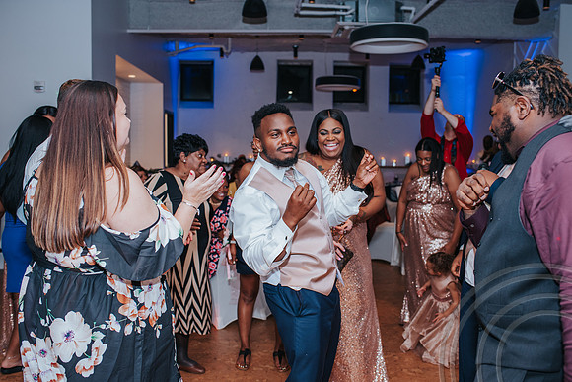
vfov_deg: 37.9
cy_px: 191
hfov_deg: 54.4
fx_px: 556
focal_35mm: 35
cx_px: 286
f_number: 3.5
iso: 720
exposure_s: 1/200
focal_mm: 35
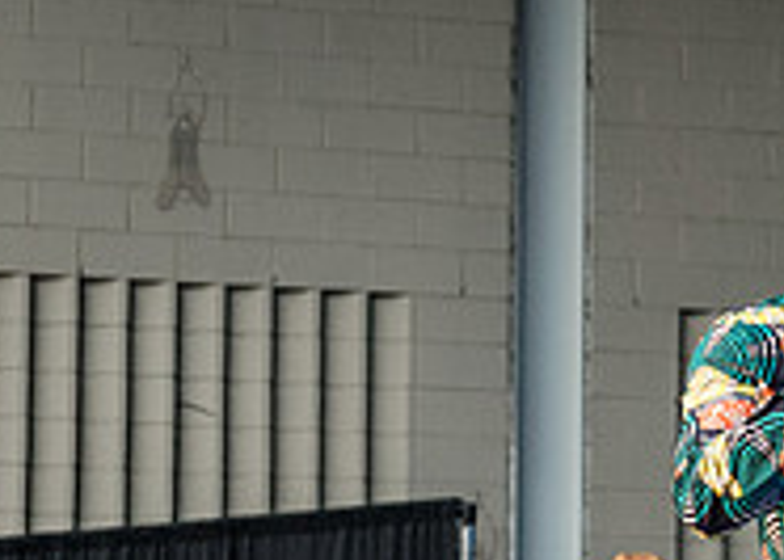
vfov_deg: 8.3
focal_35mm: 171
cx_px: 769
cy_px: 759
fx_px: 3809
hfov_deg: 11.6
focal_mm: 45
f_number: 4
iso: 3200
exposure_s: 1/320
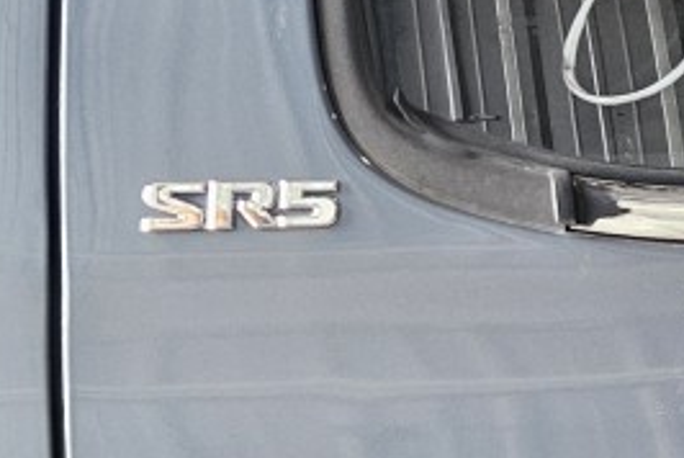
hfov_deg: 16.5
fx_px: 2187
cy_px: 461
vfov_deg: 11.8
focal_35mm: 115
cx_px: 964
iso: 400
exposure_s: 1/120
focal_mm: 5.4
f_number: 1.8
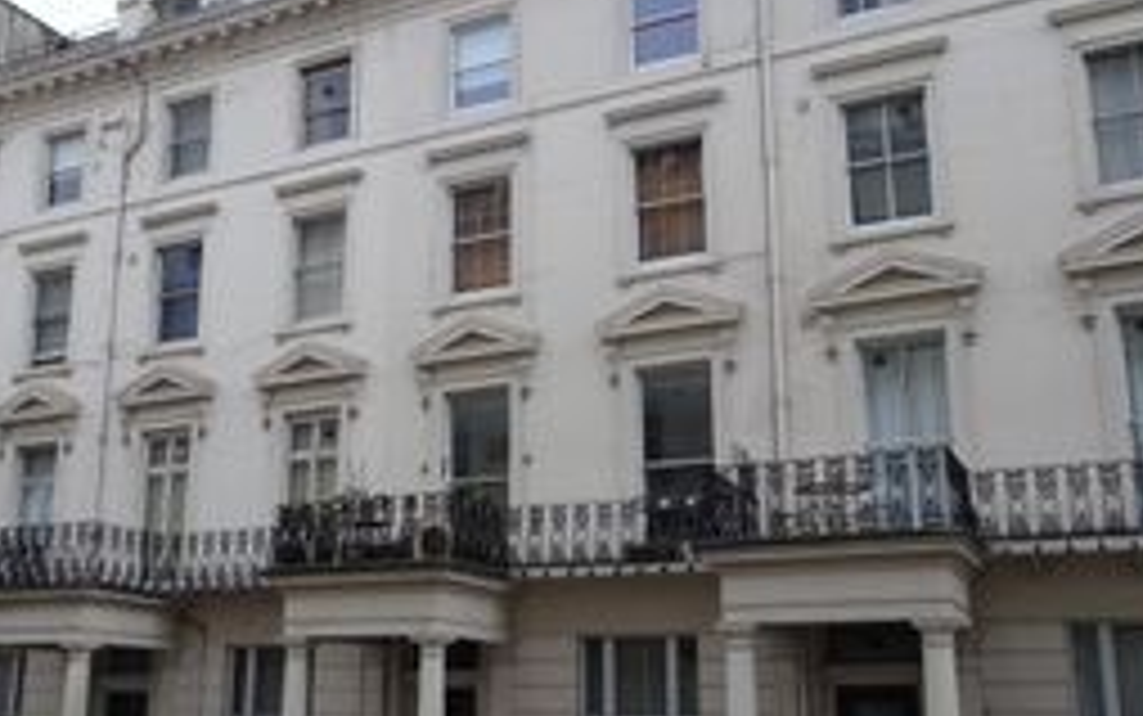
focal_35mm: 40
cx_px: 450
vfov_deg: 32.0
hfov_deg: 48.9
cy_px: 387
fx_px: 1247
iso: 80
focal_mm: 4.1
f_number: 3.5
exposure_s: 1/100
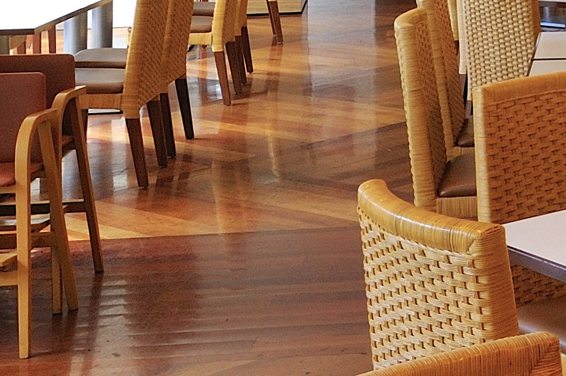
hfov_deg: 21.3
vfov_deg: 14.8
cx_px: 768
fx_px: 1334
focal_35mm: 85
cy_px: -203
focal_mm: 12
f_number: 11
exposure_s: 1/4
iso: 200
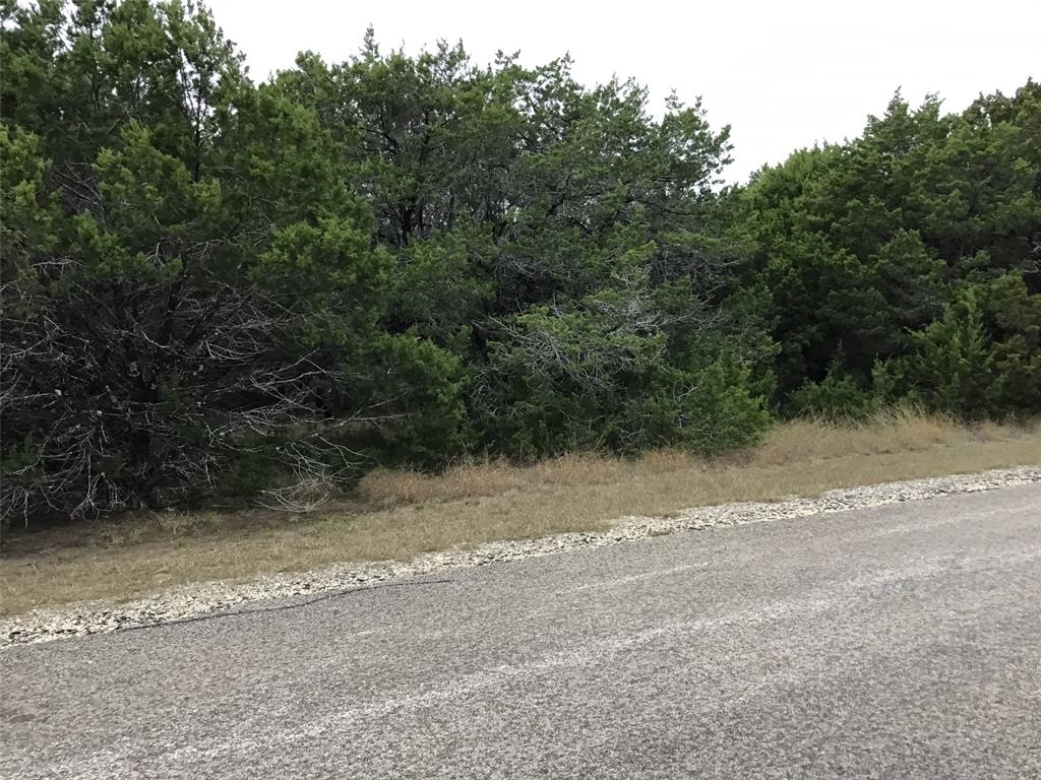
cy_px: 390
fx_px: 932
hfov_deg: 58.4
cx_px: 520
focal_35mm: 31
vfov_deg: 45.4
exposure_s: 1/30
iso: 40
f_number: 2.4
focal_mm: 3.3
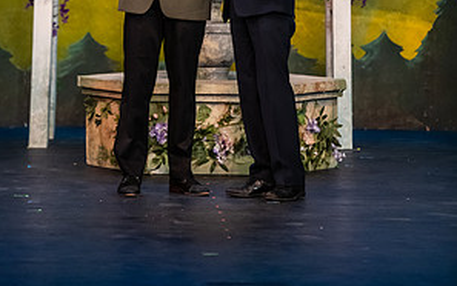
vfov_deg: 4.7
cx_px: 228
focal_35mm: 278
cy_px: -40
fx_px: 3464
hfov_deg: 7.5
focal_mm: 180
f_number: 3.2
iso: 3200
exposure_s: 1/250
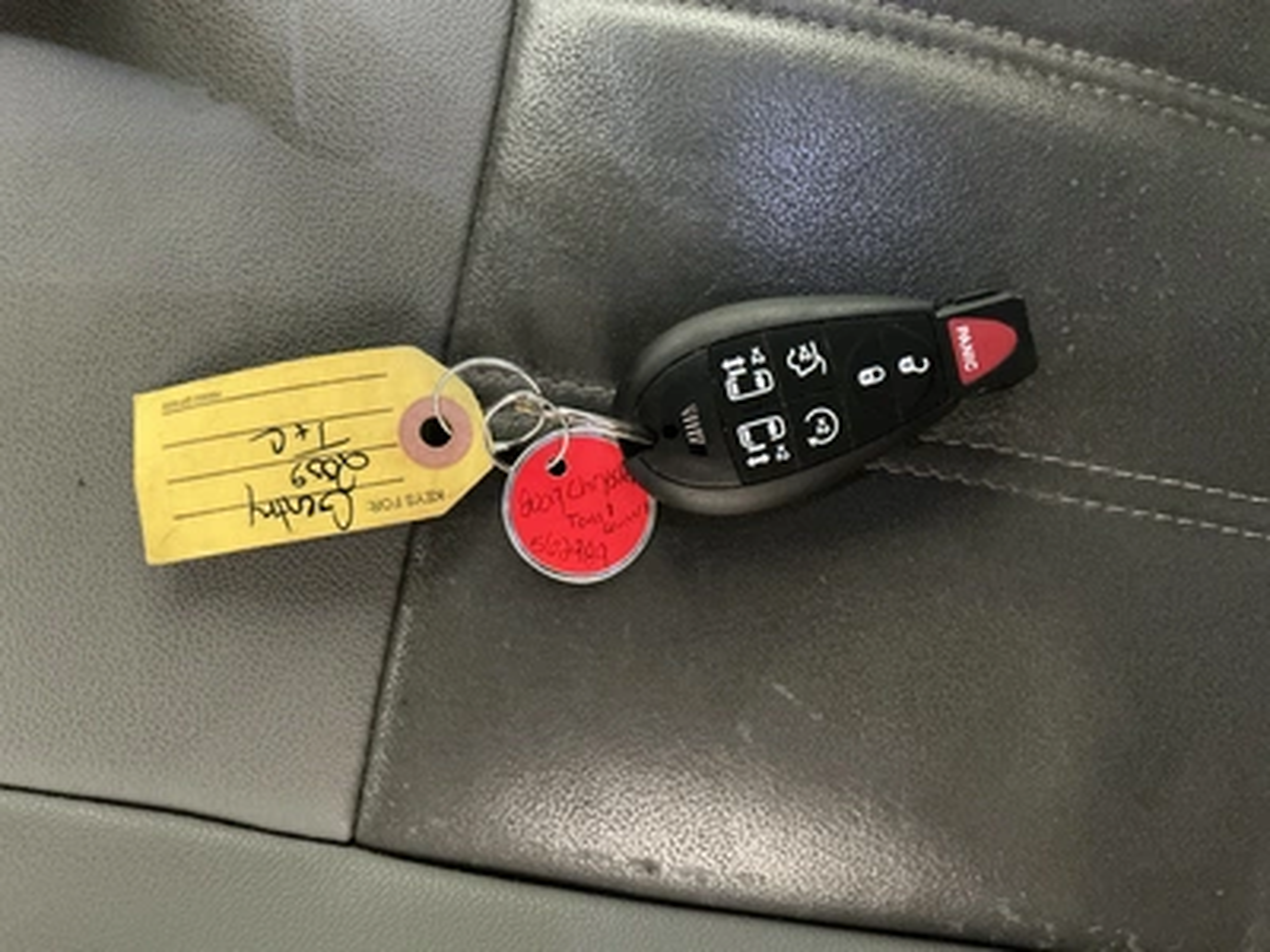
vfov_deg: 49.7
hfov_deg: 63.4
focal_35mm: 28
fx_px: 1027
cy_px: 476
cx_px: 635
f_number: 1.8
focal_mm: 3
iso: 500
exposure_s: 1/30
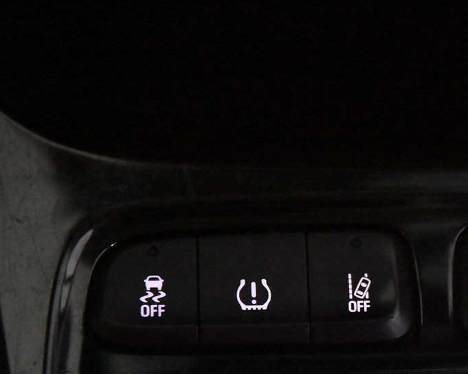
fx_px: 2549
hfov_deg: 10.4
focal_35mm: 184
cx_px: 417
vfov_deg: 8.4
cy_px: 233
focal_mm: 70
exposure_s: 1/125
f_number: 4
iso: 12800
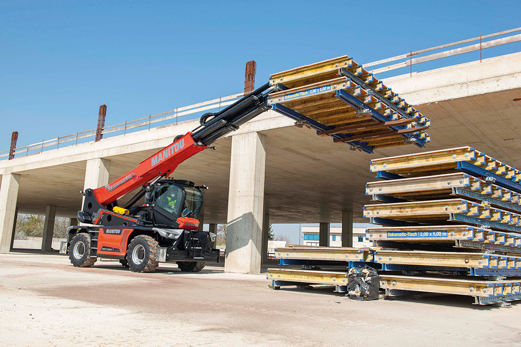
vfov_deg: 41.1
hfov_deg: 58.7
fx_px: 463
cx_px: 260
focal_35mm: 32
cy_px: 174
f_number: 9
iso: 400
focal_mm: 32
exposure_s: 1/400
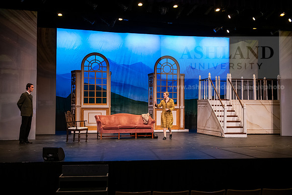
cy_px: 98
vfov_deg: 30.5
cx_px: 146
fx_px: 357
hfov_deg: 44.5
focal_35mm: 44
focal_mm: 44
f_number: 3.2
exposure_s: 1/160
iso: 2500
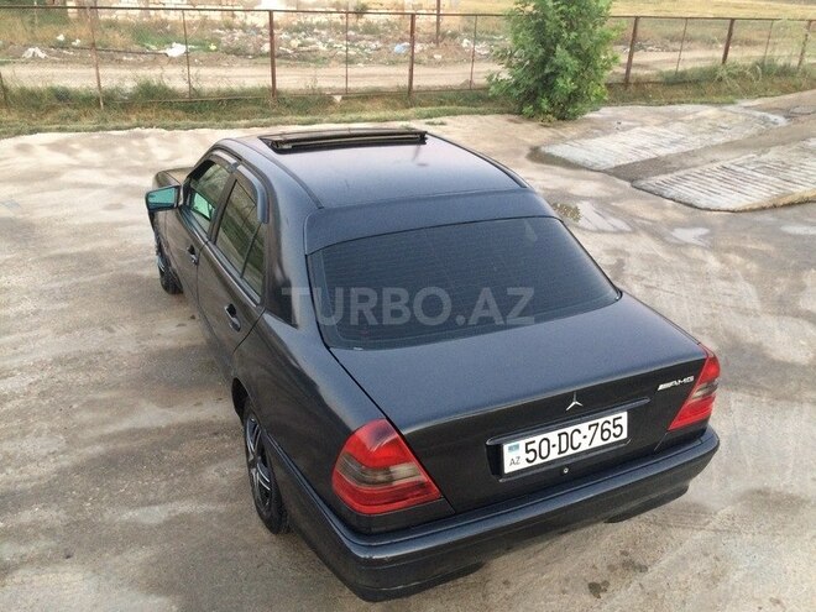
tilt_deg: -26.8
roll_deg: -0.7
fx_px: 684
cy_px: 306
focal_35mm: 29
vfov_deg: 48.2
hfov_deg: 61.7
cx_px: 408
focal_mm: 4.15
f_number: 2.2
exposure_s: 1/33
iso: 320
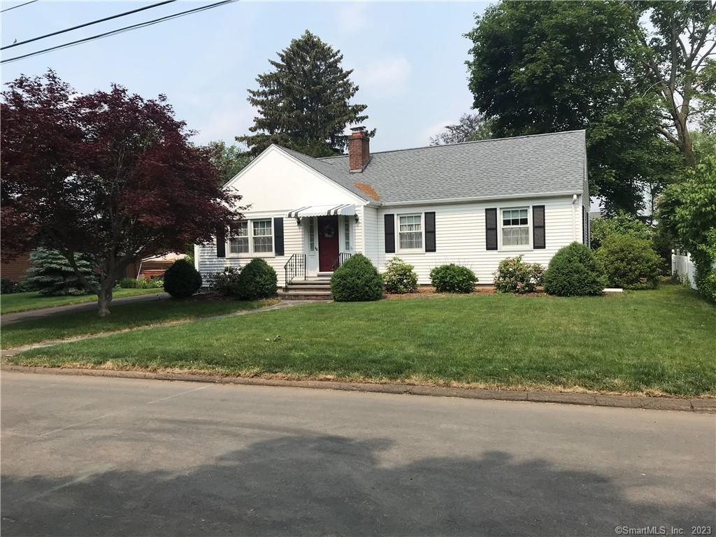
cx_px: 358
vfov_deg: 49.7
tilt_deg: -1.2
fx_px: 579
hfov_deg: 63.4
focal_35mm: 28
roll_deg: +1.7
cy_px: 268
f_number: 1.8
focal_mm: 3.99
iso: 20
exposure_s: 1/2660
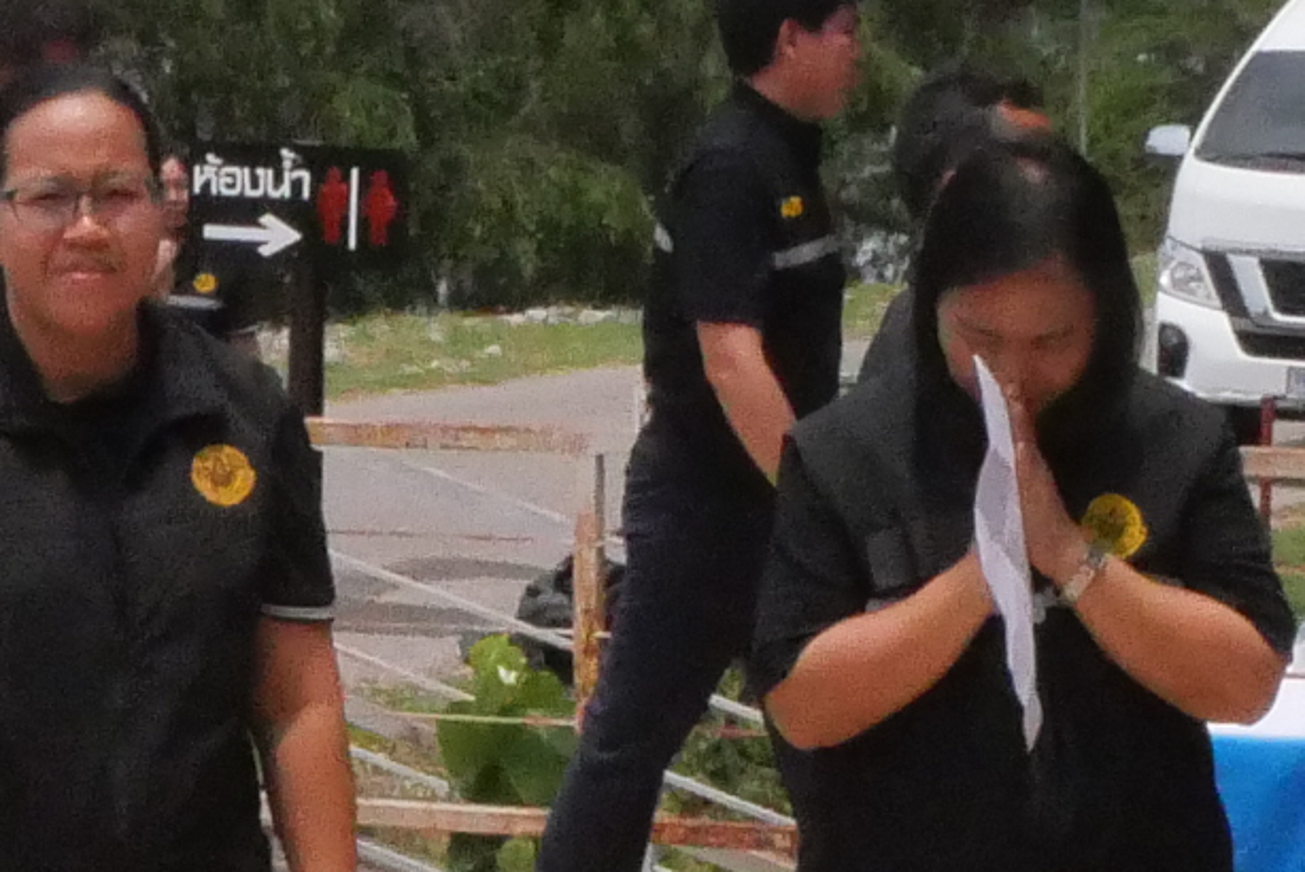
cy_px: 983
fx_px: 5258
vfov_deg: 9.4
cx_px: 359
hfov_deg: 14.1
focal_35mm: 145
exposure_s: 1/2000
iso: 3200
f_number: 18
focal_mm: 12
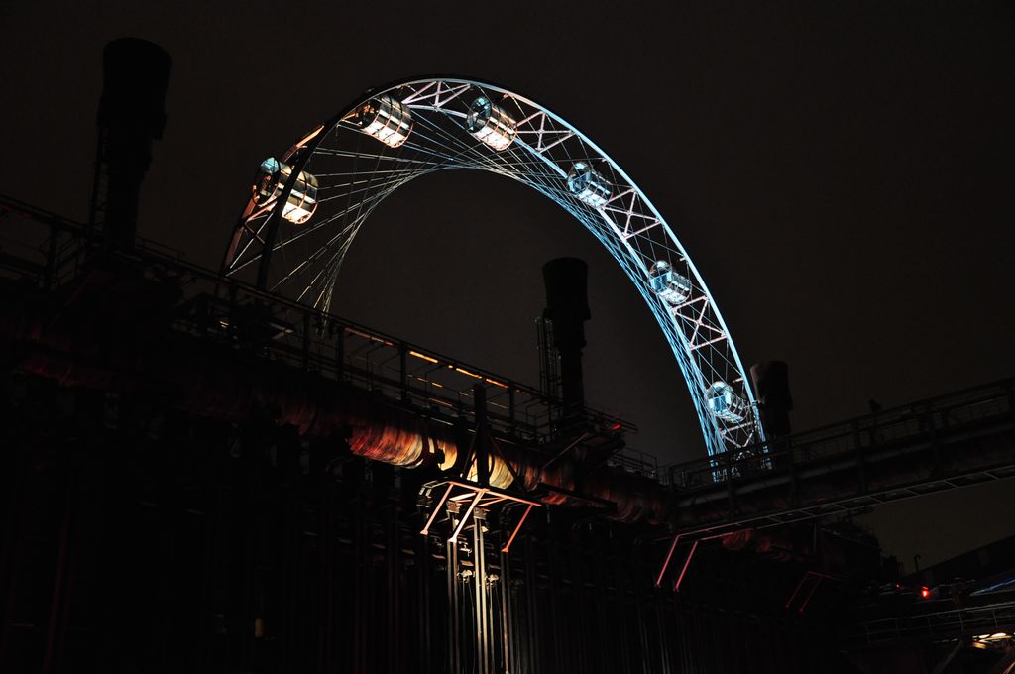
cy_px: 337
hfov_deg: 51.3
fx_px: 1056
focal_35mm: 38
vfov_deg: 35.4
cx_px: 508
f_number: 4
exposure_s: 1/10
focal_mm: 25
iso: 1600
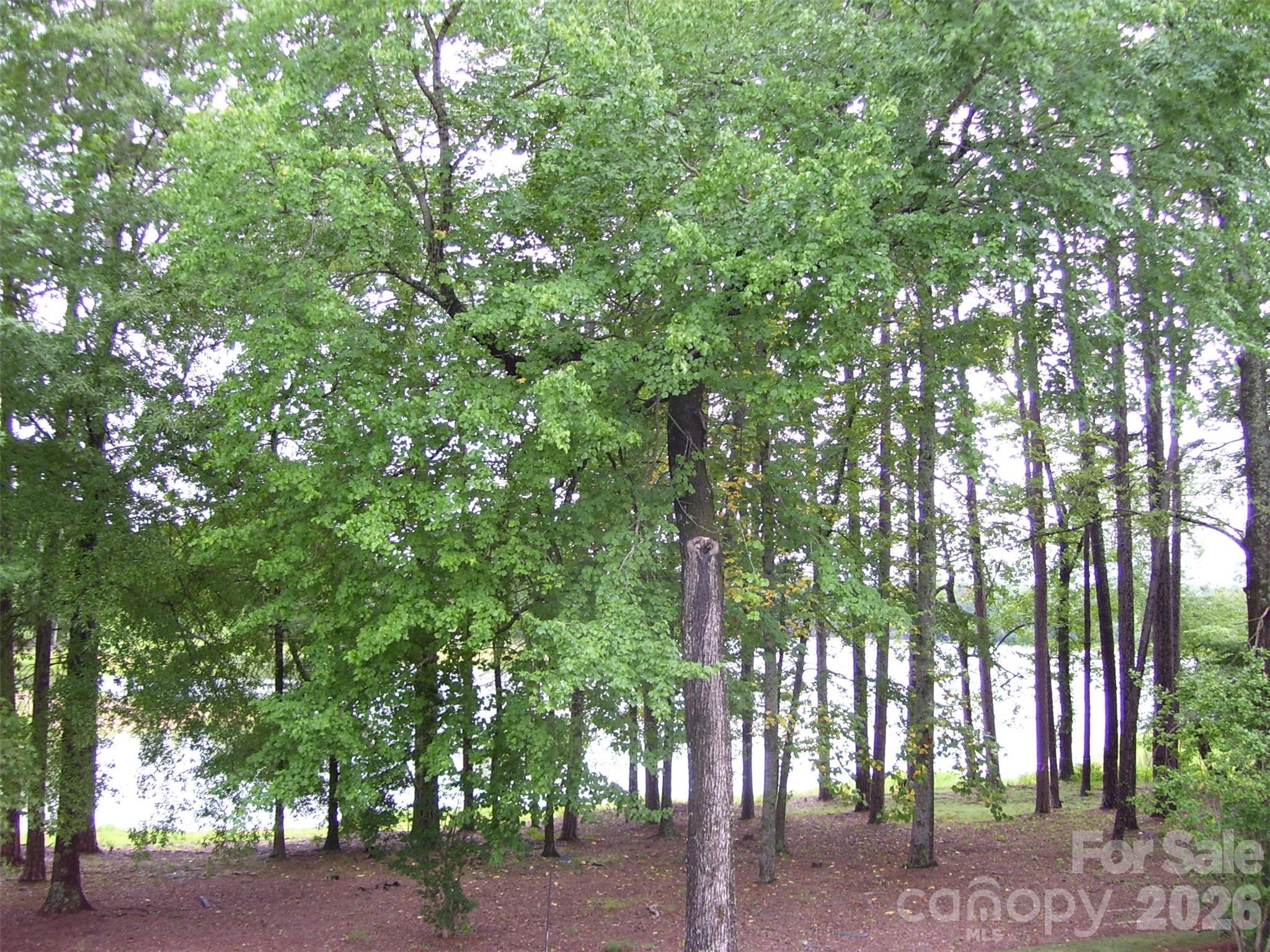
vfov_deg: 39.7
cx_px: 635
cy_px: 476
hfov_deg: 51.4
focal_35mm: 36
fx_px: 1321
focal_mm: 6
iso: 80
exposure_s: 1/125
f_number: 2.7
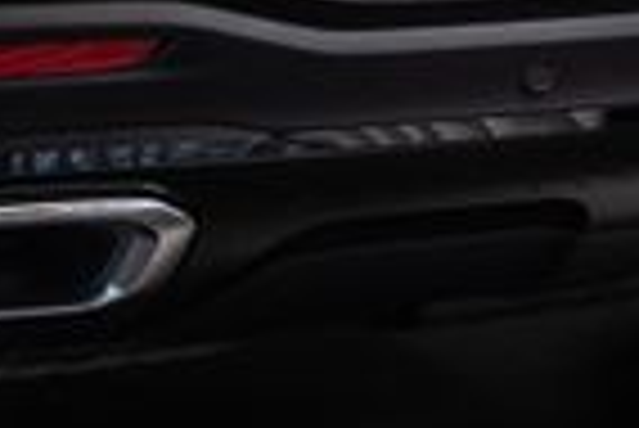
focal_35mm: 272
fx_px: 4833
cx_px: 86
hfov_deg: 7.5
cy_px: -478
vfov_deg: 5.0
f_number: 4.5
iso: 640
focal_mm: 35
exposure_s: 1/50
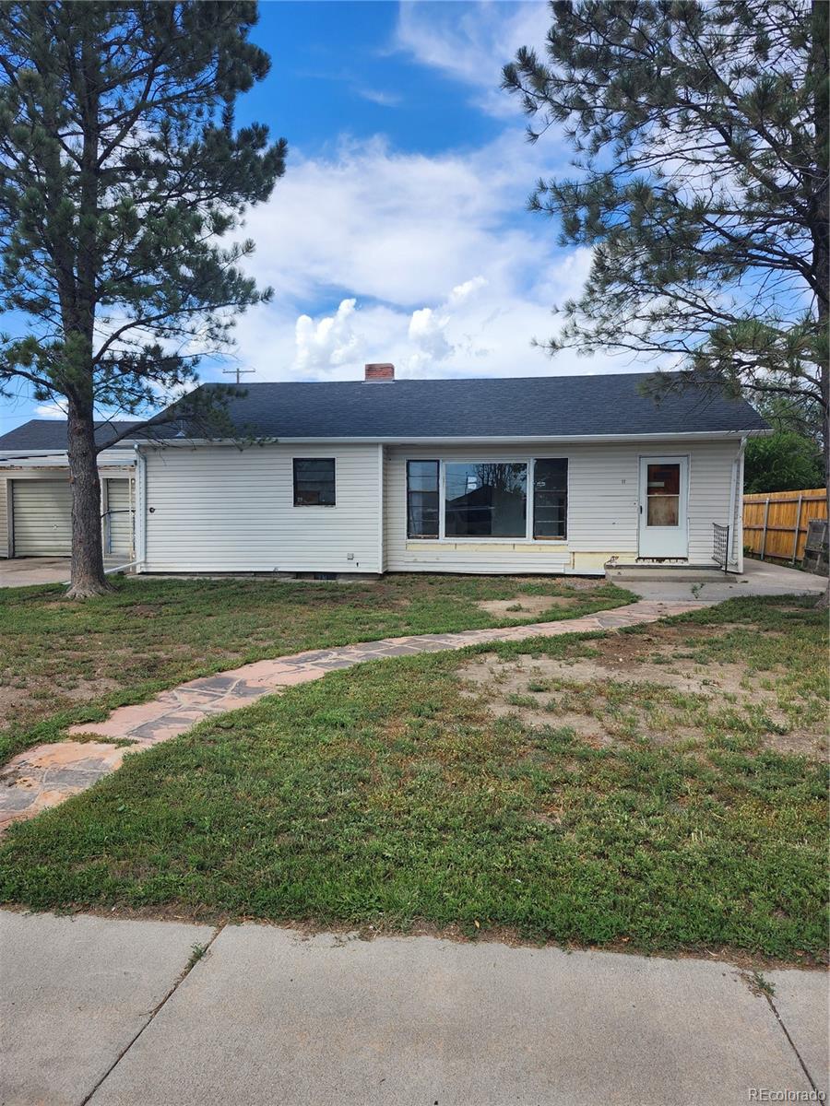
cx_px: 415
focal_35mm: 23
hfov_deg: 58.9
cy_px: 553
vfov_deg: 73.9
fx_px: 735
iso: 25
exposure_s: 1/1189
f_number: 1.8
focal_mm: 5.54
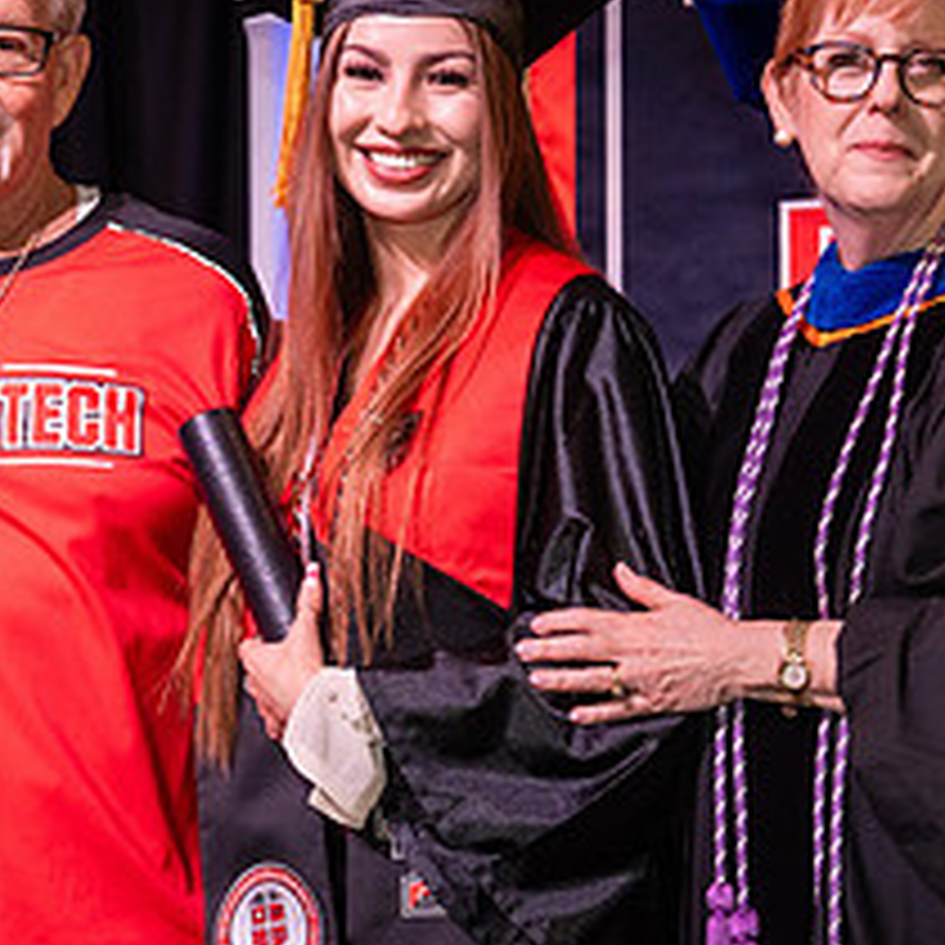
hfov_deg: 11.9
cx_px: 224
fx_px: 4509
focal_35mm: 146
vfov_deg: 12.0
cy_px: 492
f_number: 5.6
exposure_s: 1/160
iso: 1250
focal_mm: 48
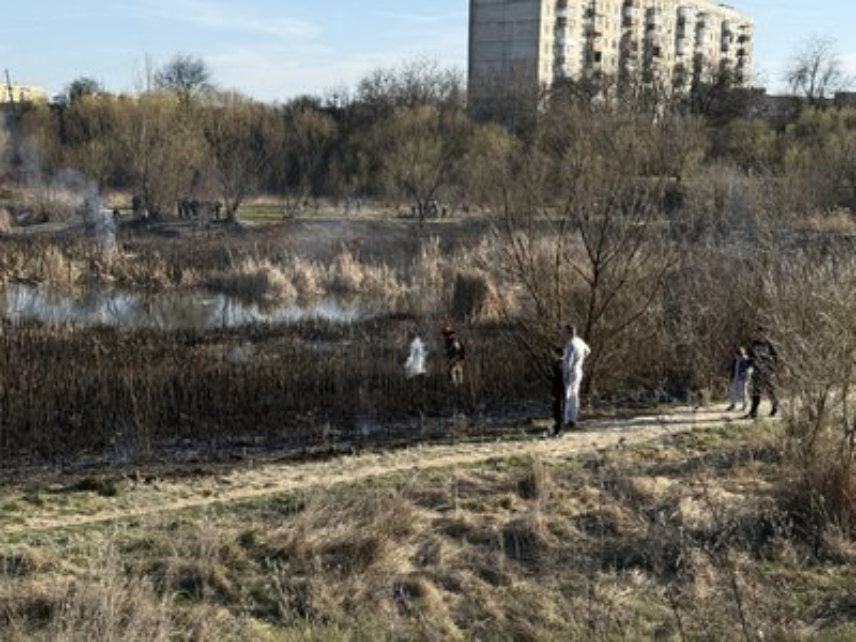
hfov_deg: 39.7
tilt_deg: -7.5
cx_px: 428
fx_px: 1187
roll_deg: -0.5
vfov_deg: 30.3
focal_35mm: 48
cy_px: 321
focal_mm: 6.8
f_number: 1.8
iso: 80
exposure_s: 1/2976
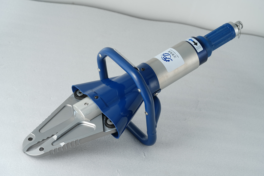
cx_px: 132
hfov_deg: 22.6
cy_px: 88
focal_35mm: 90
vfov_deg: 15.2
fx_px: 660
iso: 50
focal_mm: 90
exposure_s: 1/125
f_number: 8
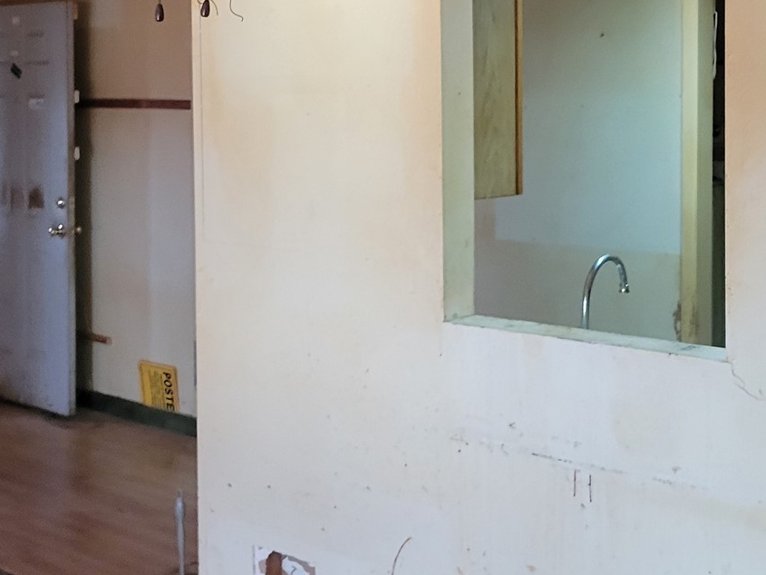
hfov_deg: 30.7
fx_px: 1394
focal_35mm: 63
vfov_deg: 23.0
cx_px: 447
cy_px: 114
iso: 250
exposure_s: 1/120
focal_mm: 5.4
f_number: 1.8
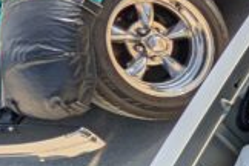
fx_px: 546
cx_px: 599
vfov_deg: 16.5
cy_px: 201
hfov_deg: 15.0
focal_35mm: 79
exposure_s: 1/2092
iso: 52
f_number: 1.7
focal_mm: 2.02
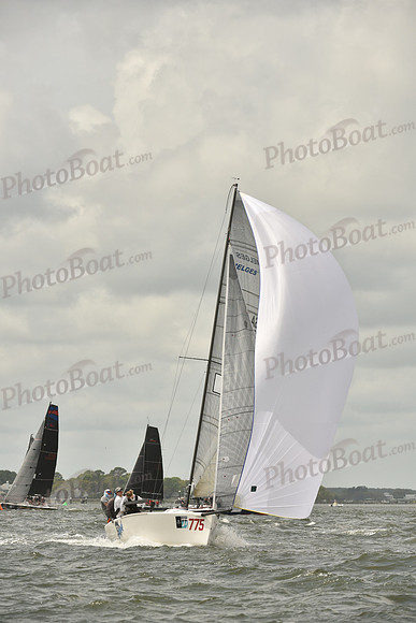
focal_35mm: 200
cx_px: 208
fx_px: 3464
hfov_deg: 6.9
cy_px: 312
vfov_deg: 10.3
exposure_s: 1/1250
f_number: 8
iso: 320
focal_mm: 200
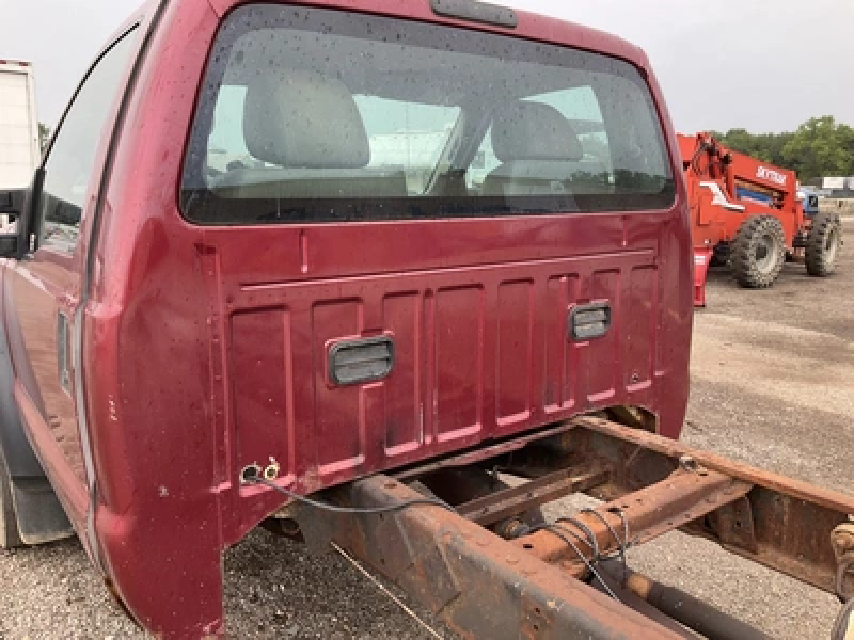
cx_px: 427
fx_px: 715
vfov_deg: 48.2
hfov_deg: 61.7
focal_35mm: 29
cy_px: 320
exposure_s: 1/122
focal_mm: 3
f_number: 1.8
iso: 25
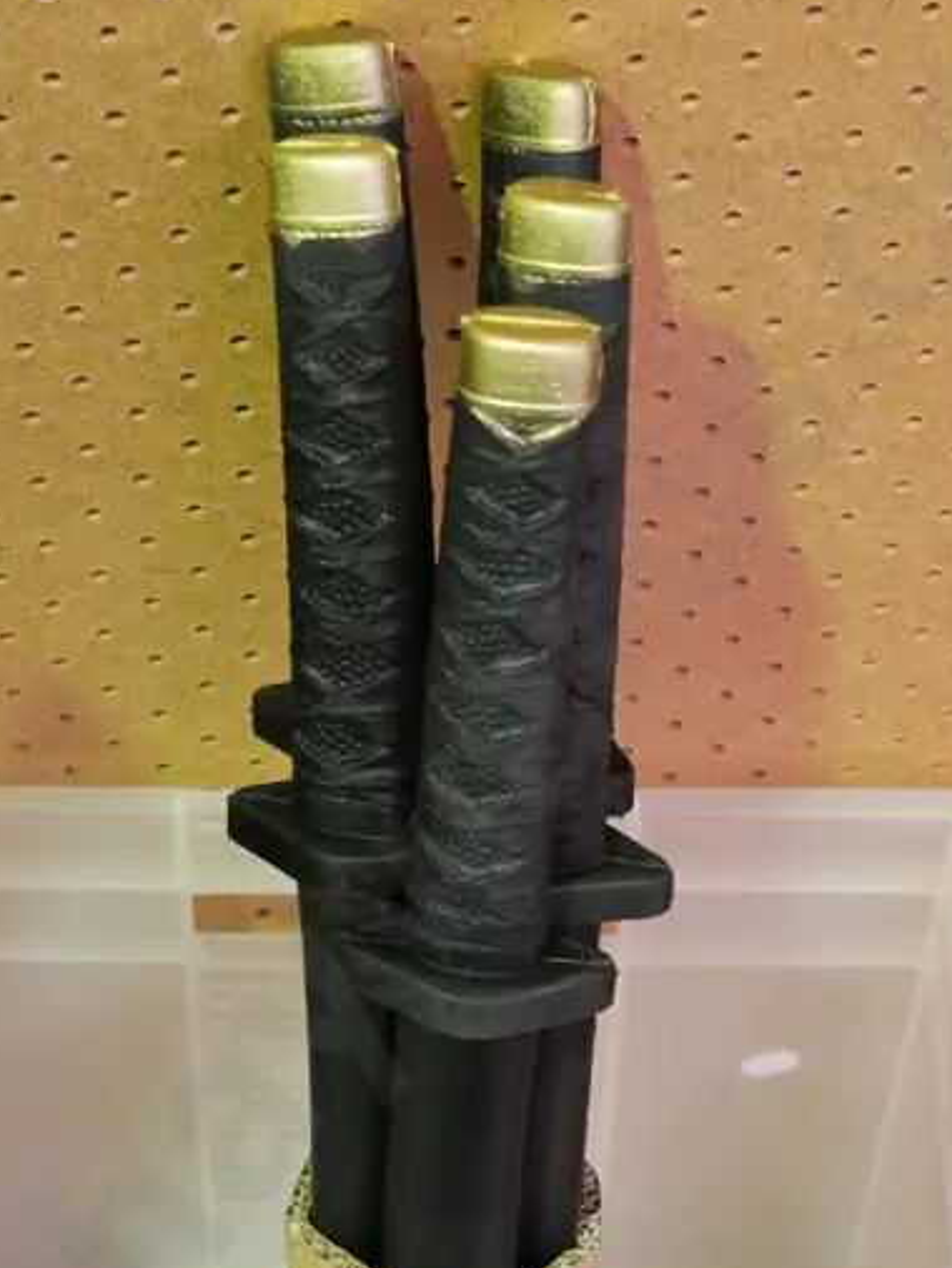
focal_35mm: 93
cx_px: 461
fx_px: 3407
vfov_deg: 21.0
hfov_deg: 15.9
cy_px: 824
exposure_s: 1/30
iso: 3200
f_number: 4.3
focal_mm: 23
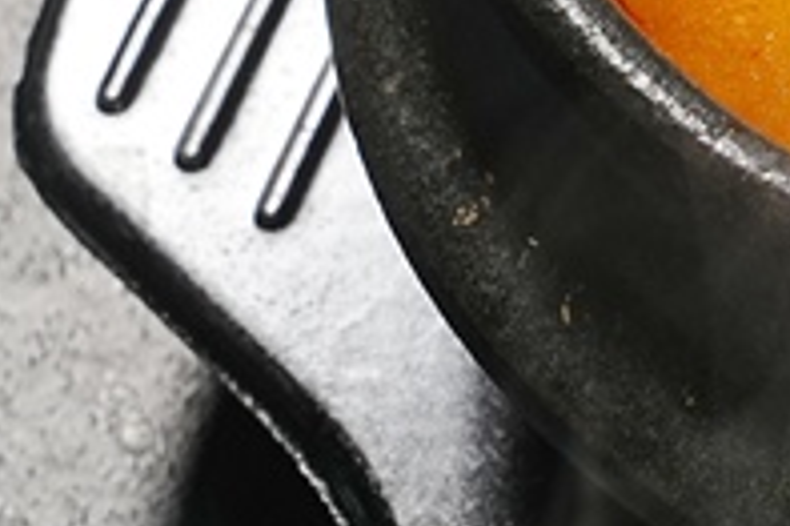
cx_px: 1600
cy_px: 22
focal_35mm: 356
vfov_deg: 3.9
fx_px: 7806
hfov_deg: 5.7
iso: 400
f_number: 11
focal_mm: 70
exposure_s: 1/125
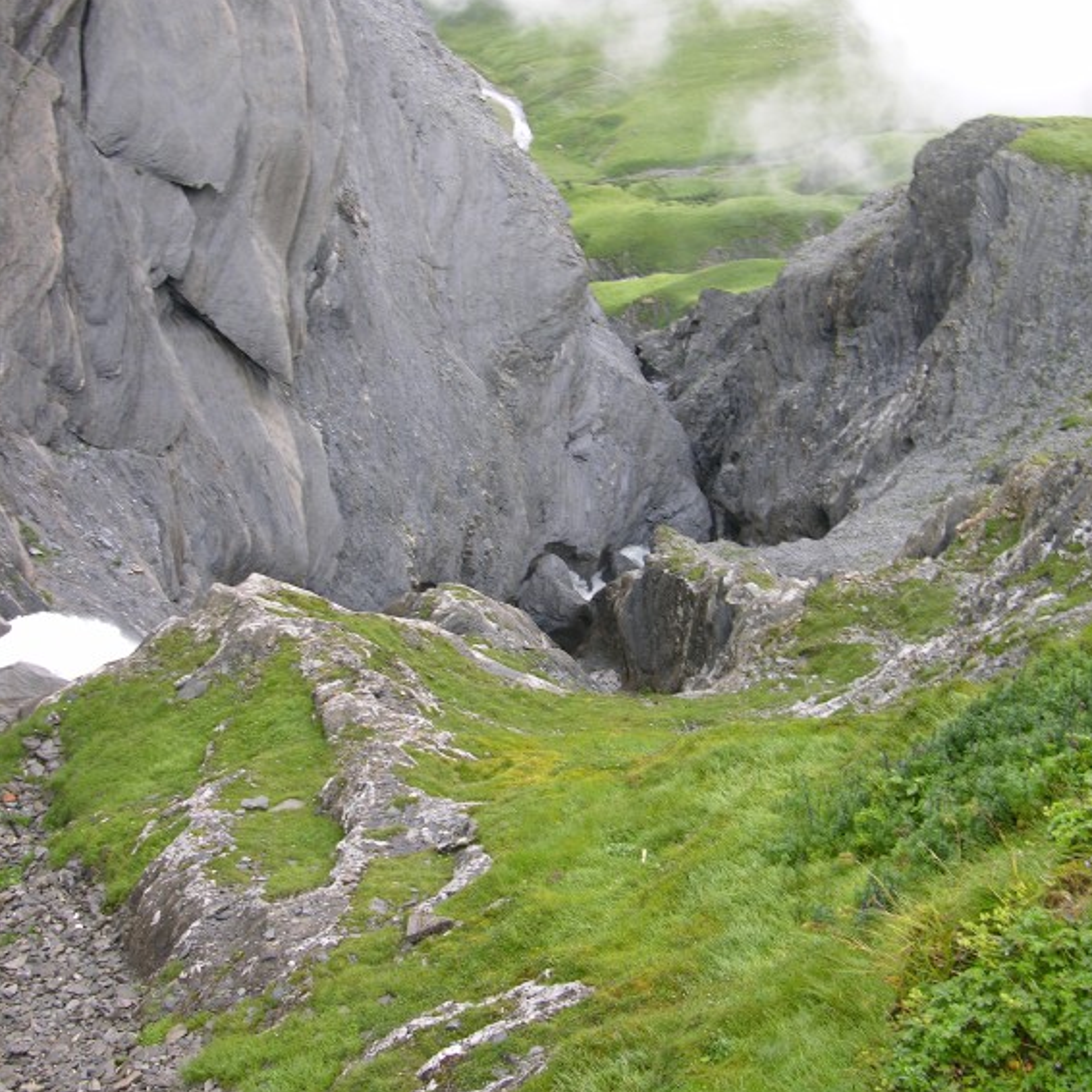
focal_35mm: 42
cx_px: 554
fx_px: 1499
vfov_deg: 40.0
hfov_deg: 40.0
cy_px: 544
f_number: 3.2
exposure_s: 1/37.8
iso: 50
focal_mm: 8.9
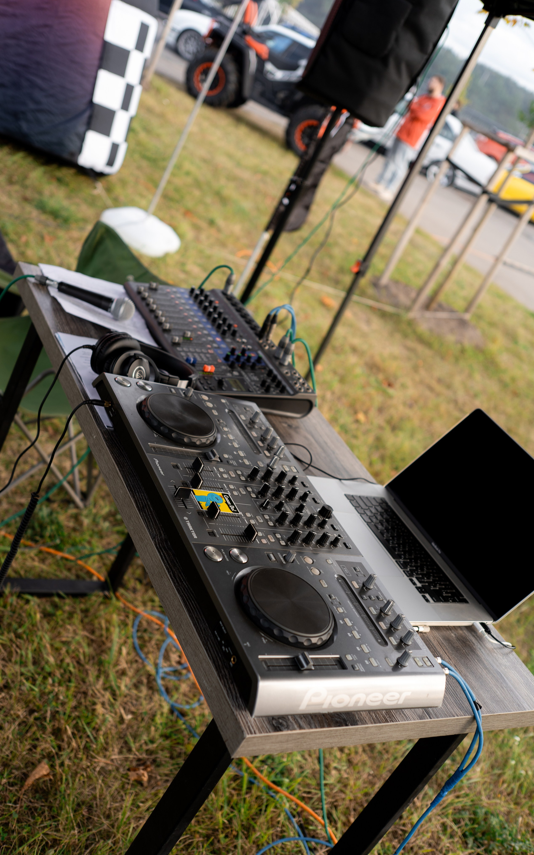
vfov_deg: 54.0
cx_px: 250
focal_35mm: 36
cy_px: 426
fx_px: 838
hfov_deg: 35.3
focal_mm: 35
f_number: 2.5
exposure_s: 1/320
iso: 100
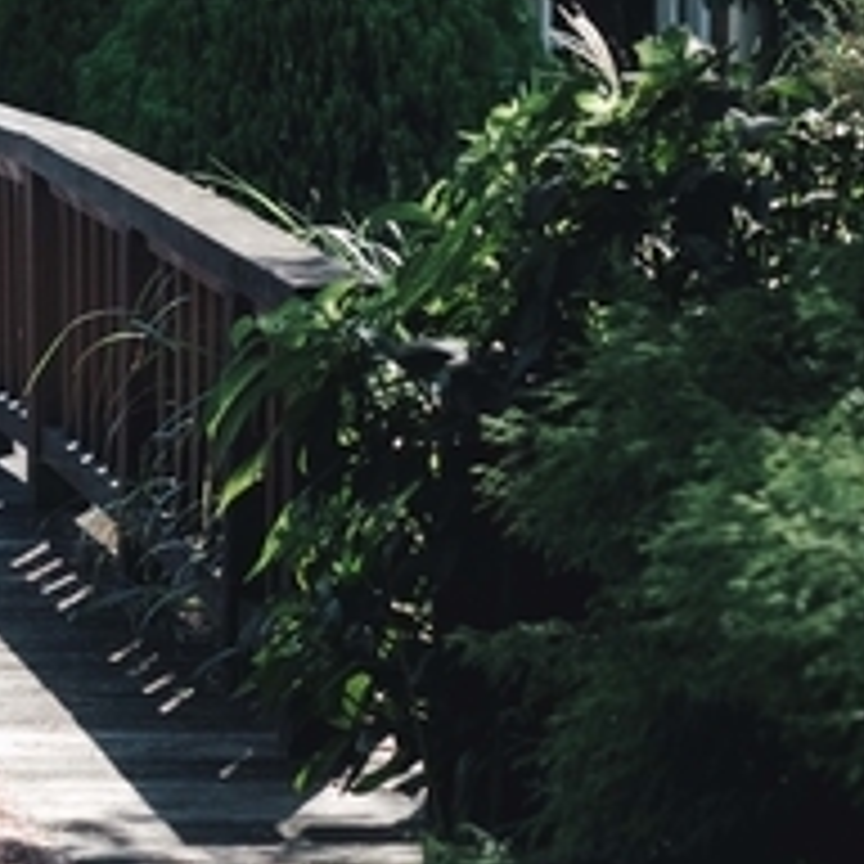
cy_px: 158
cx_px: 20
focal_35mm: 298
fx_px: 8415
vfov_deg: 5.9
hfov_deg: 5.9
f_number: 2.8
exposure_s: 1/1000
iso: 200
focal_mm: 56
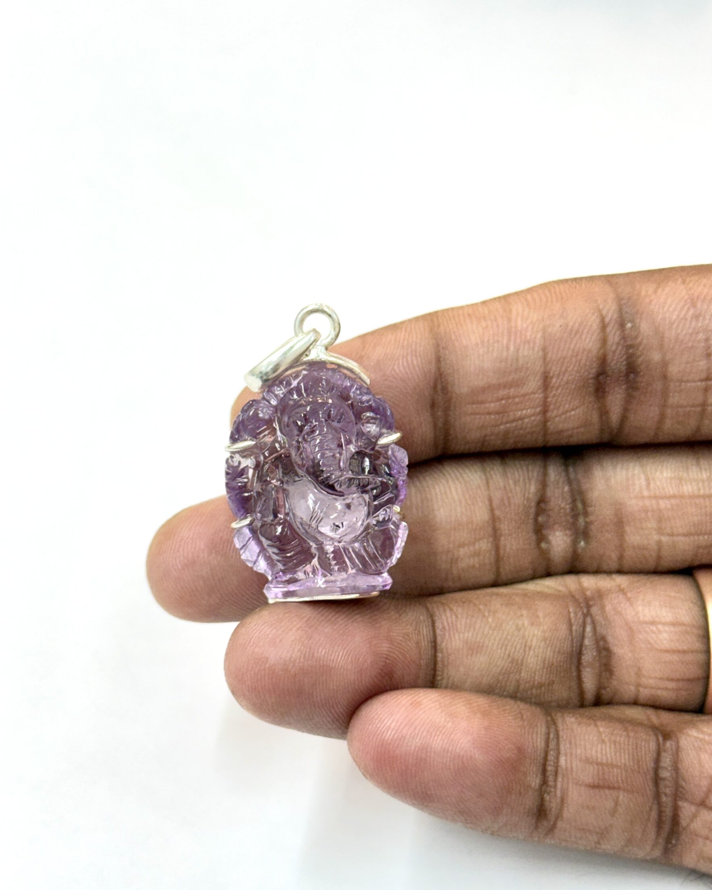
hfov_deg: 28.1
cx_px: 335
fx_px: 1422
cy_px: 458
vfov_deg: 34.7
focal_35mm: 54
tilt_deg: -50.4
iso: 100
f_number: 1.78
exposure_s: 1/100
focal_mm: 6.76
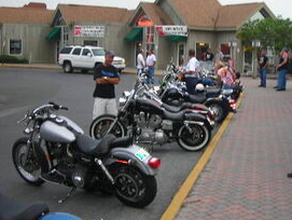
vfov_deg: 26.1
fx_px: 473
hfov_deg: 34.3
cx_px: 162
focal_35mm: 56
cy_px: 91
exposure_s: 1/30
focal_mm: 6.3
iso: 52
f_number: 3.2
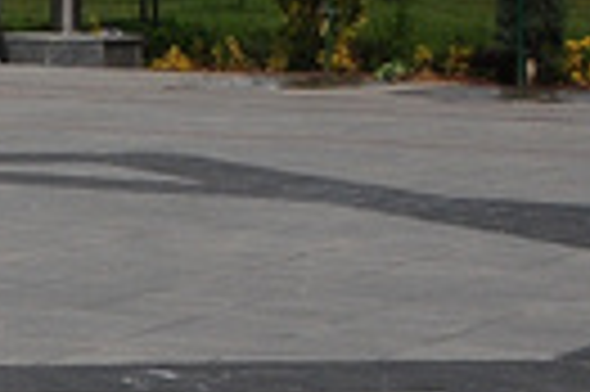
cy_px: -500
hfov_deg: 7.2
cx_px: -1549
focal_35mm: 234
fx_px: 3830
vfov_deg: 5.7
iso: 250
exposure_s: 1/800
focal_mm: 20
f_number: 14
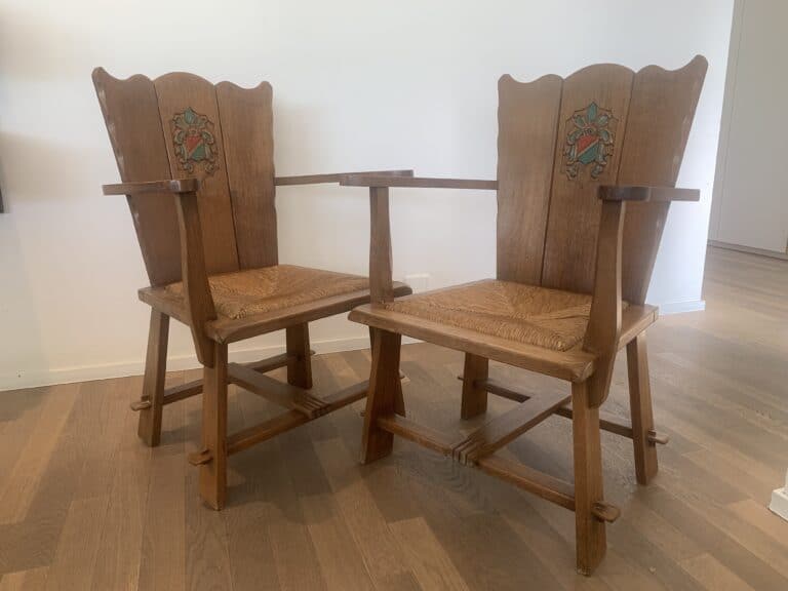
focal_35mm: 26
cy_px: 296
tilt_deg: -15.5
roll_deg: -1.9
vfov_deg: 53.1
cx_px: 394
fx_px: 592
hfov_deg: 67.3
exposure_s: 1/100
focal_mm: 4.25
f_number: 1.8
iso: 40
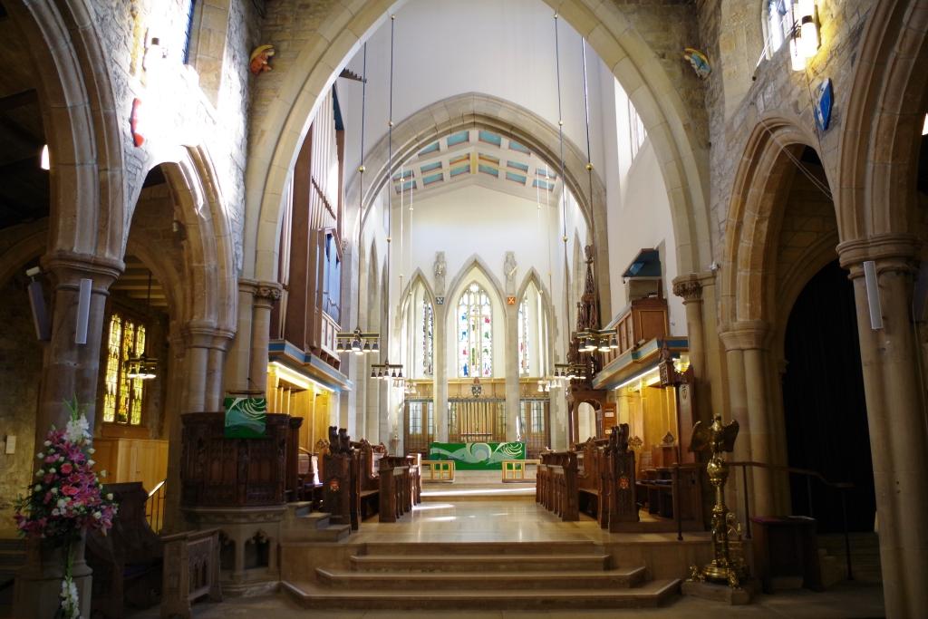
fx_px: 773
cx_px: 464
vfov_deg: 43.6
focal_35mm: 30
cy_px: 310
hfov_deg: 61.9
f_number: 4
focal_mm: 20
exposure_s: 1/50
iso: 800
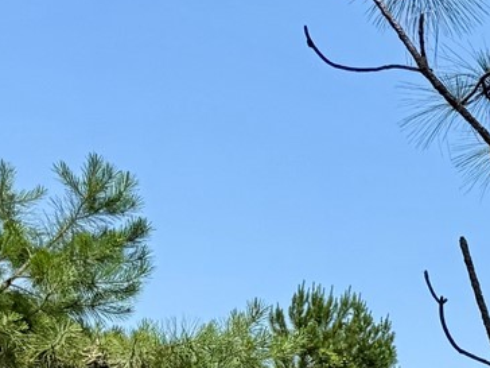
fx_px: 1911
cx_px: 1280
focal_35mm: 135
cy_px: 716
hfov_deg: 11.4
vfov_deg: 10.2
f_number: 1.78
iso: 80
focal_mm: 6.76
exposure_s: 1/3145
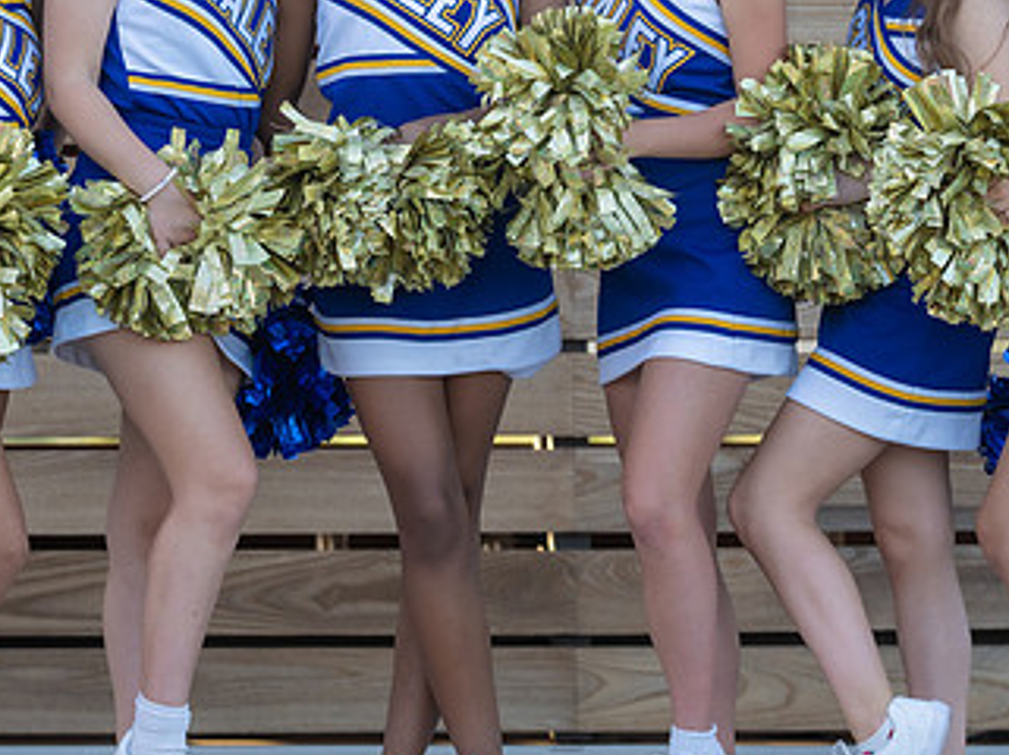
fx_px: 7803
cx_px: 412
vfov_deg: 5.5
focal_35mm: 268
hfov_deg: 7.4
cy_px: 195
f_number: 4
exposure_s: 1/320
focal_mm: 113
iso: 250
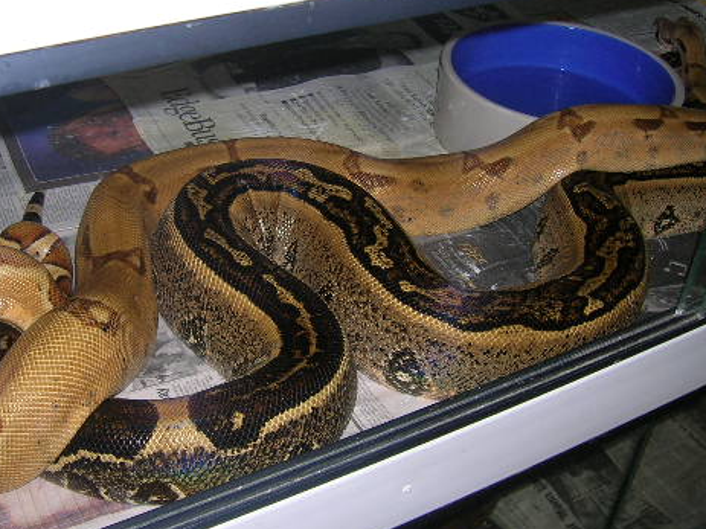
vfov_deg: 30.9
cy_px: 245
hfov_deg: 40.4
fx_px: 958
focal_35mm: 47
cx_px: 303
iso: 50
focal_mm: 5.7
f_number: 2.9
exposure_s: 1/60.1
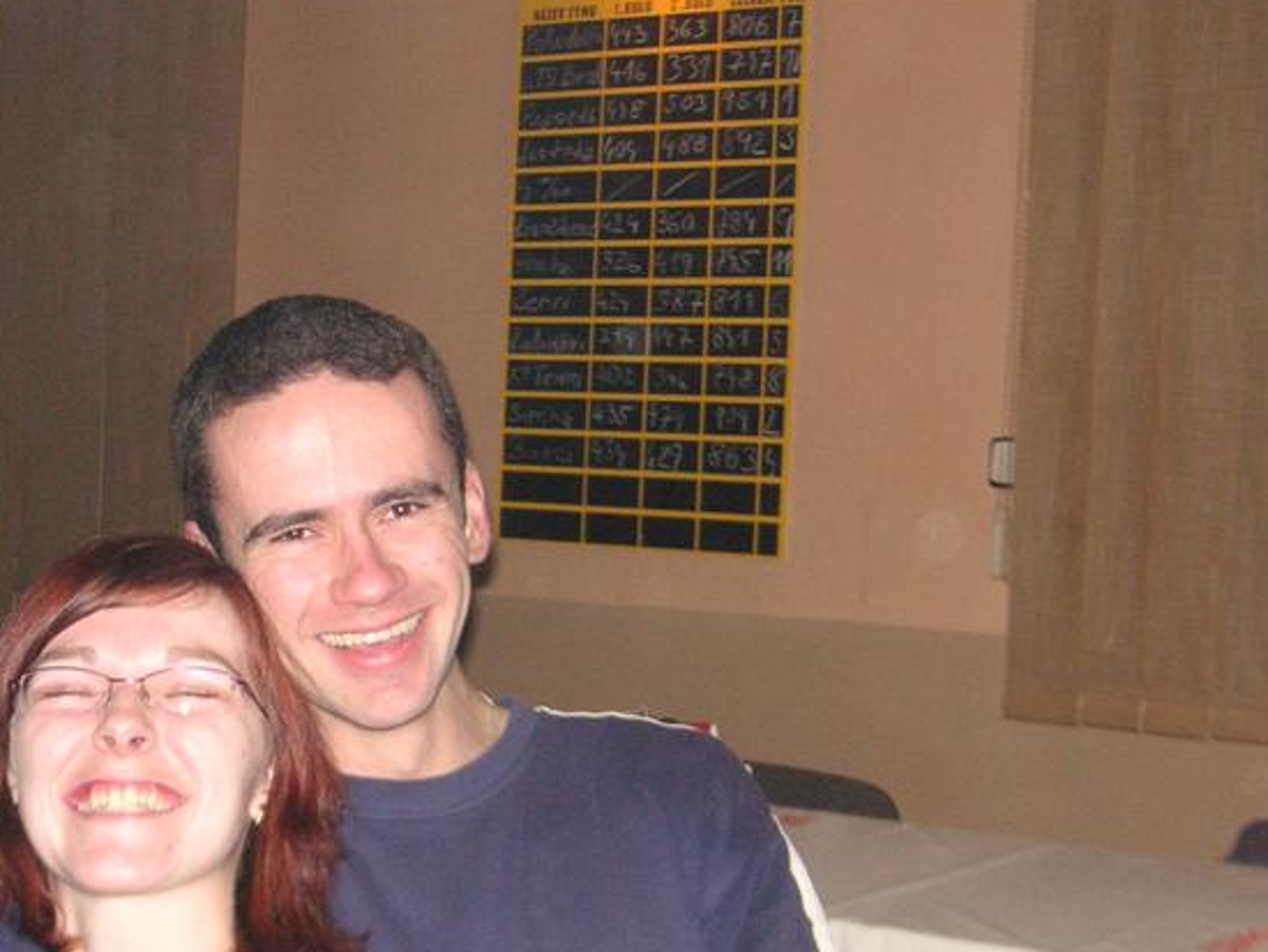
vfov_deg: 22.8
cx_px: 353
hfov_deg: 29.9
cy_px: 659
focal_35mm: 64
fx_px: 2345
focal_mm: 7.3
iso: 160
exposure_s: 1/45
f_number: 3.1
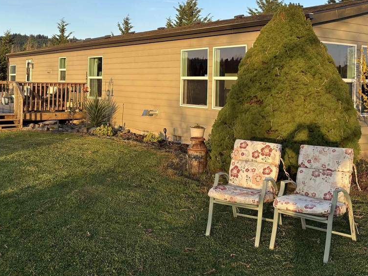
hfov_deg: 42.9
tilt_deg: +0.8
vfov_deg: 32.5
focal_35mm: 44
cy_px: 81
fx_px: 468
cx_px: 188
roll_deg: -1.2
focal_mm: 5.96
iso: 50
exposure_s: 1/831
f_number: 1.6
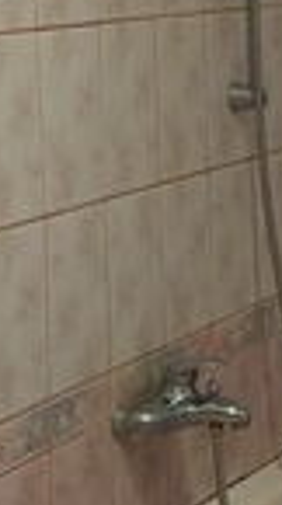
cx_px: 508
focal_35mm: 172
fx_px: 2299
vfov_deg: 12.5
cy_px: 254
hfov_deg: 6.8
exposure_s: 1/14
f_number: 2
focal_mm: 4.26
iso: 749
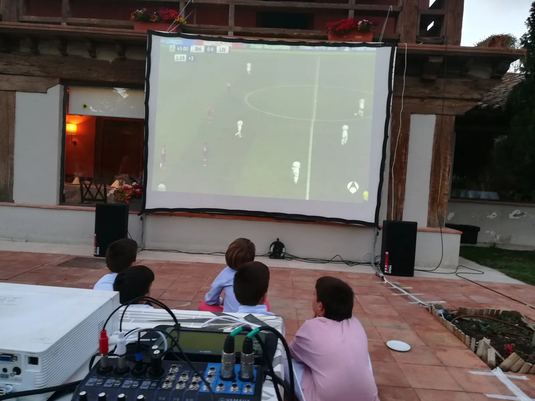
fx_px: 402
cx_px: 268
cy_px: 200
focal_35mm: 26
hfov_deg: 67.3
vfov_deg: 53.1
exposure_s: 1/33.3
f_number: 2.2
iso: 125
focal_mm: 3.83
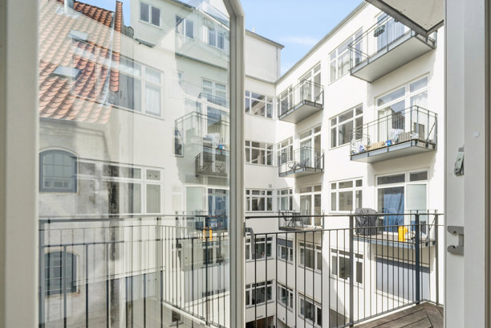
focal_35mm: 17
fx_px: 232
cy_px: 194
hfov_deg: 91.8
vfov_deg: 69.8
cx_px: 300
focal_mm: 13
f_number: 5.6
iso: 500
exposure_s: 1/1250
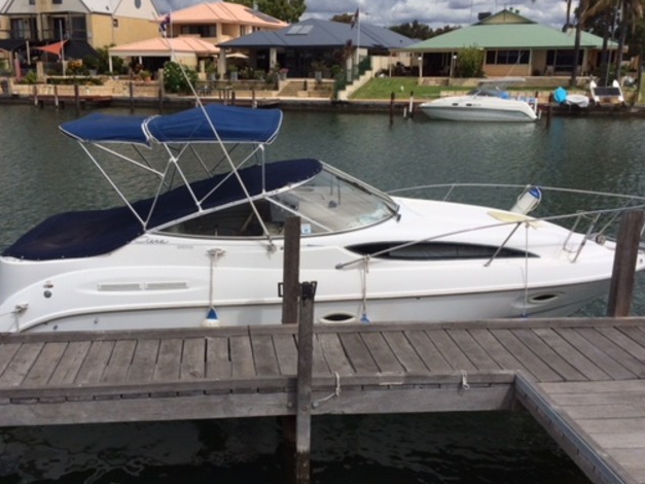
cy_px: 251
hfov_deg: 50.0
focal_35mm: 37
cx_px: 278
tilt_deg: -13.8
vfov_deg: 38.6
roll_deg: +1.2
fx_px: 689
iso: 32
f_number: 2.2
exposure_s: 1/5882
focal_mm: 4.15
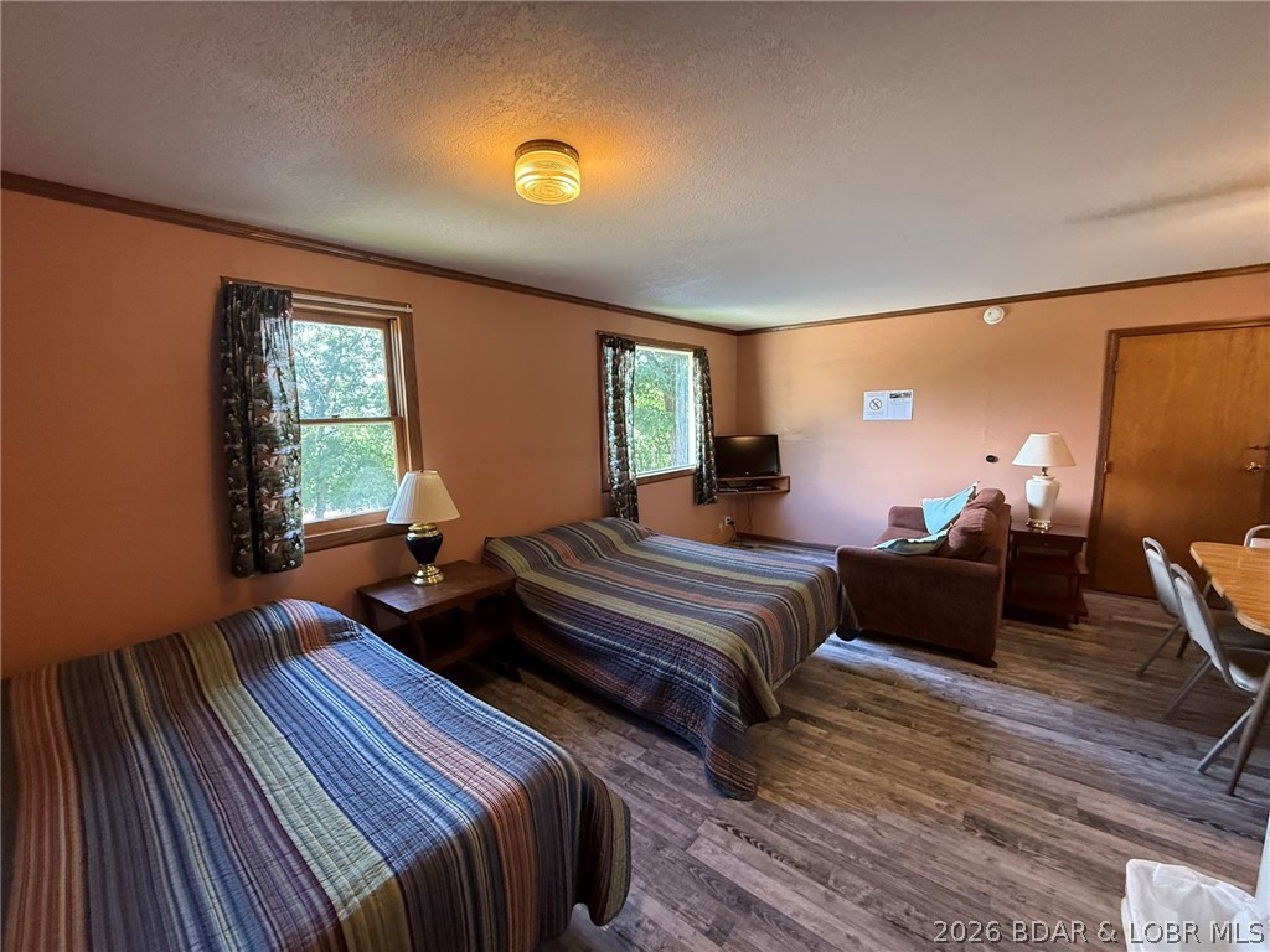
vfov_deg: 85.7
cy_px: 476
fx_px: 514
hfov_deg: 102.1
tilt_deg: -6.4
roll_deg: +1.2
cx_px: 635
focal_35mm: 14
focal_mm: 2.22
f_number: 2.2
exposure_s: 1/120
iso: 500
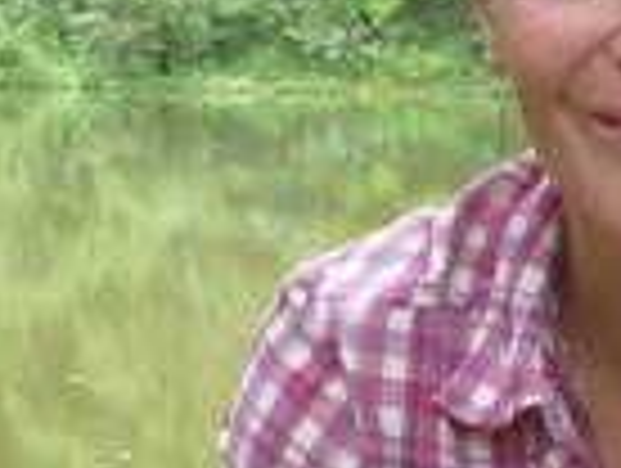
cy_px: 886
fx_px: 3432
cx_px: 1138
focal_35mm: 191
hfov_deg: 9.8
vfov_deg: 7.5
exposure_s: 1/100
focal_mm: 5.5
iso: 80
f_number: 2.8
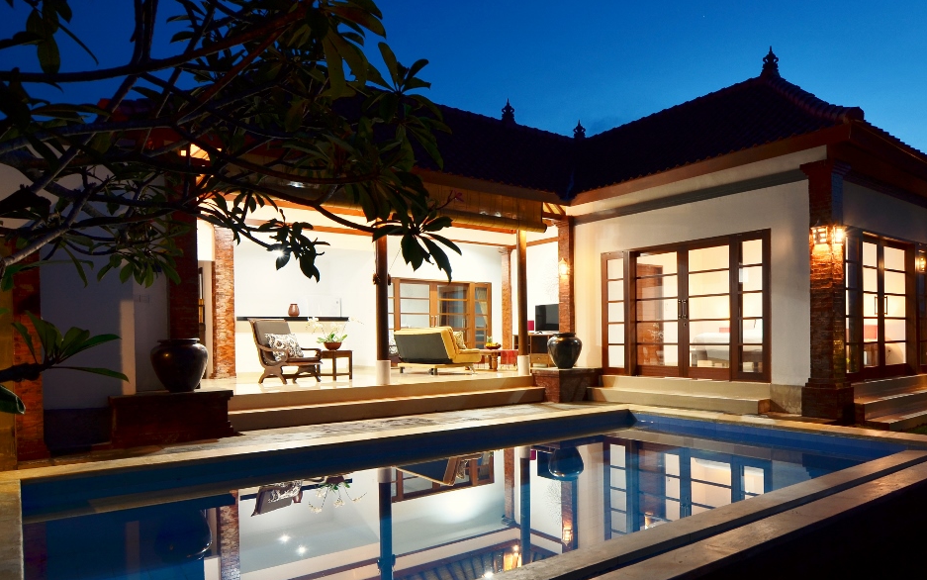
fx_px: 632
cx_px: 566
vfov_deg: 49.1
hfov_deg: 71.6
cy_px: 338
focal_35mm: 25
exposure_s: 2.5
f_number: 5.6
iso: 100
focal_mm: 12
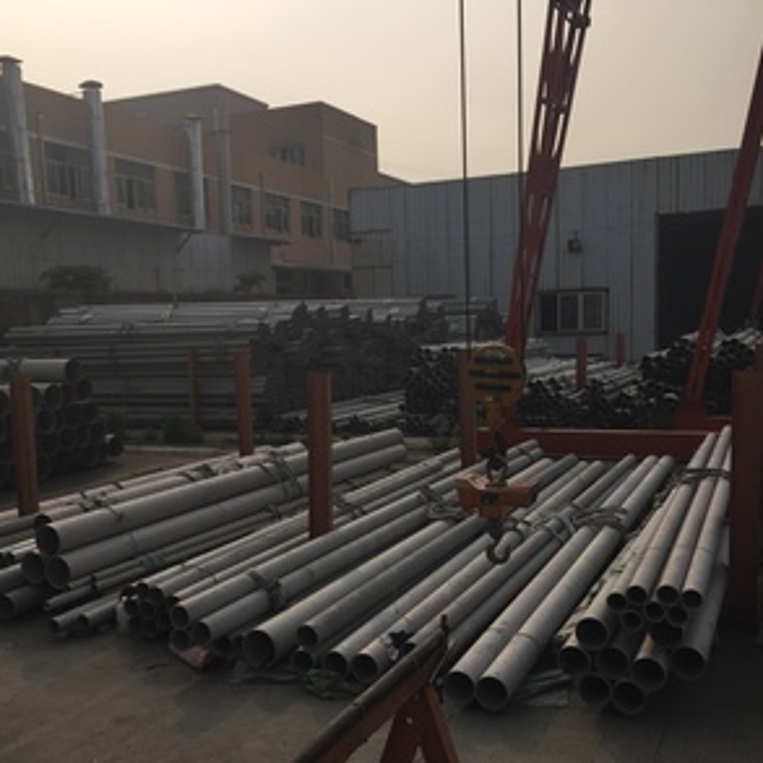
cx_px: 375
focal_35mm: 35
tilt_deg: -6.1
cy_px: 437
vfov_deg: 47.1
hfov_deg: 47.2
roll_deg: +2.7
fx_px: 873
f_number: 2.2
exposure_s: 1/3300
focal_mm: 4.15
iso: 32
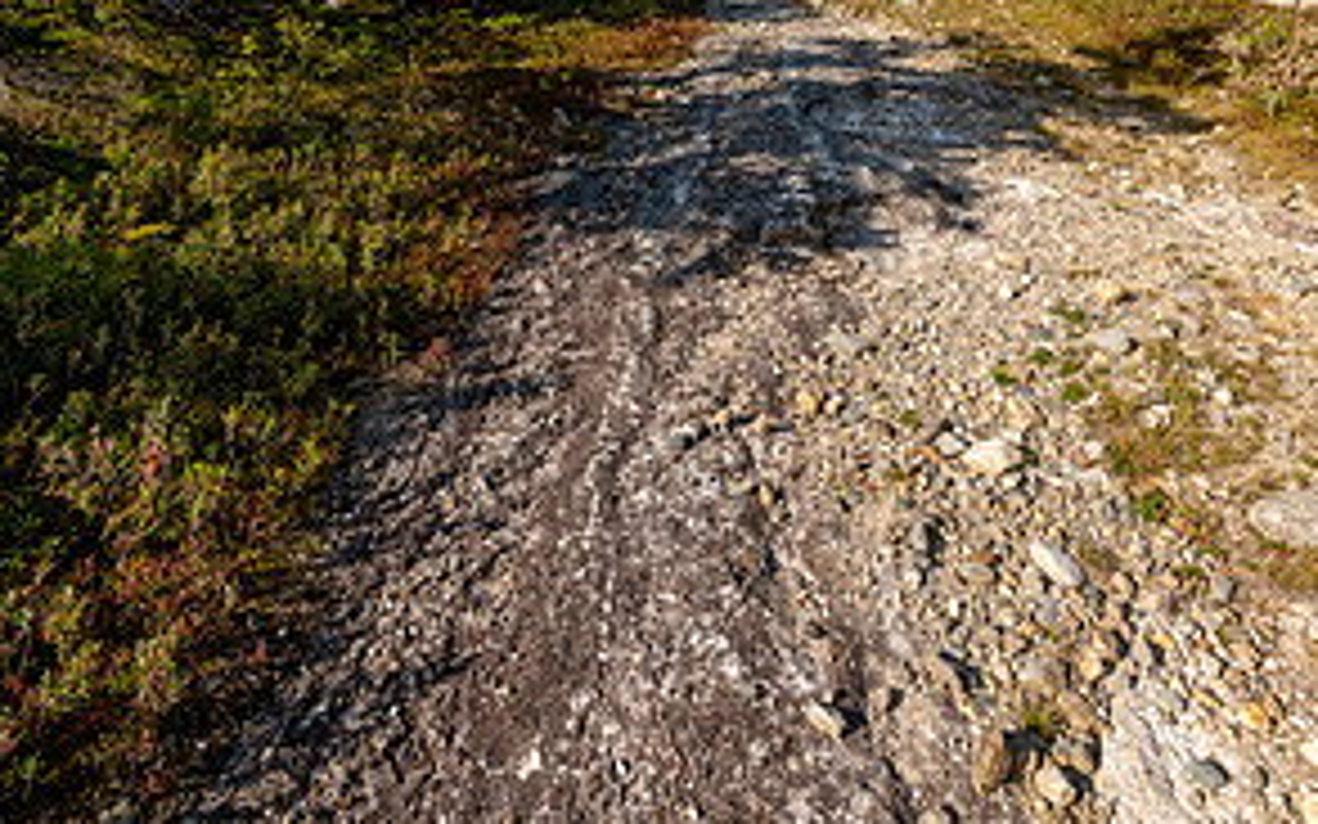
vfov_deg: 43.8
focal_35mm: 25
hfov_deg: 72.6
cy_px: 45
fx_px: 898
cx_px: 668
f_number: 5.6
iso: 2000
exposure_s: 1/8000
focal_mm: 16
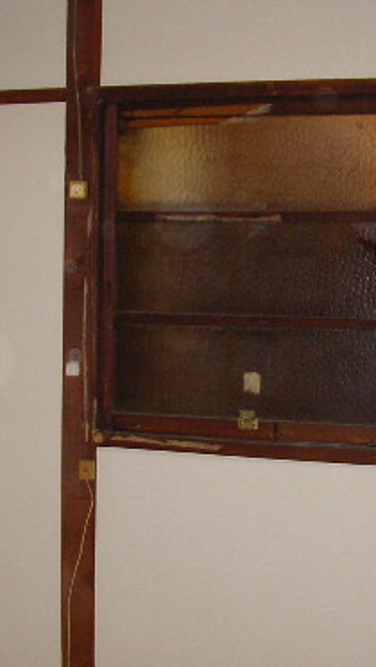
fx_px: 1258
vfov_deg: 29.7
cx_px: 244
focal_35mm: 71
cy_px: 381
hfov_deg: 17.0
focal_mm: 5.8
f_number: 2.9
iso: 100
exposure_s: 1/30
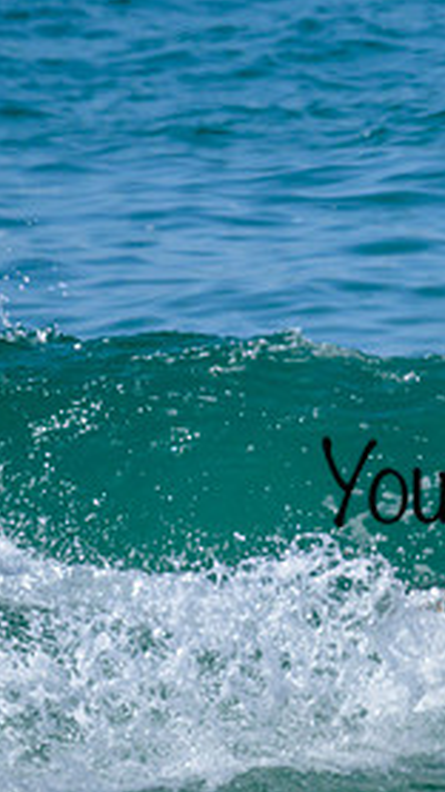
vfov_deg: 0.9
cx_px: 616
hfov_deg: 0.5
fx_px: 51488
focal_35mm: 2450
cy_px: 457
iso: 500
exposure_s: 1/2000
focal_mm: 1120
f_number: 9
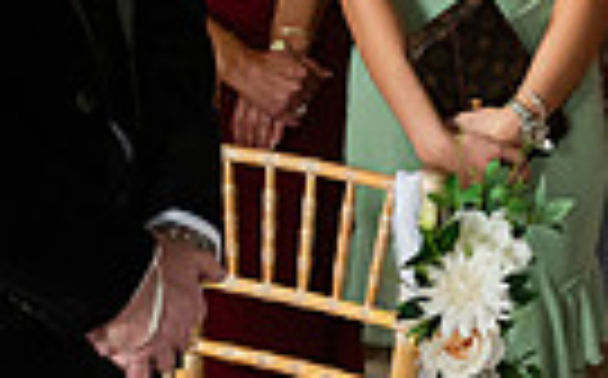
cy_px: 11
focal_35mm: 149
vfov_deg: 8.7
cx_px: 473
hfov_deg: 14.0
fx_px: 2466
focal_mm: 34
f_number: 3.5
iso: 800
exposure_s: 1/160
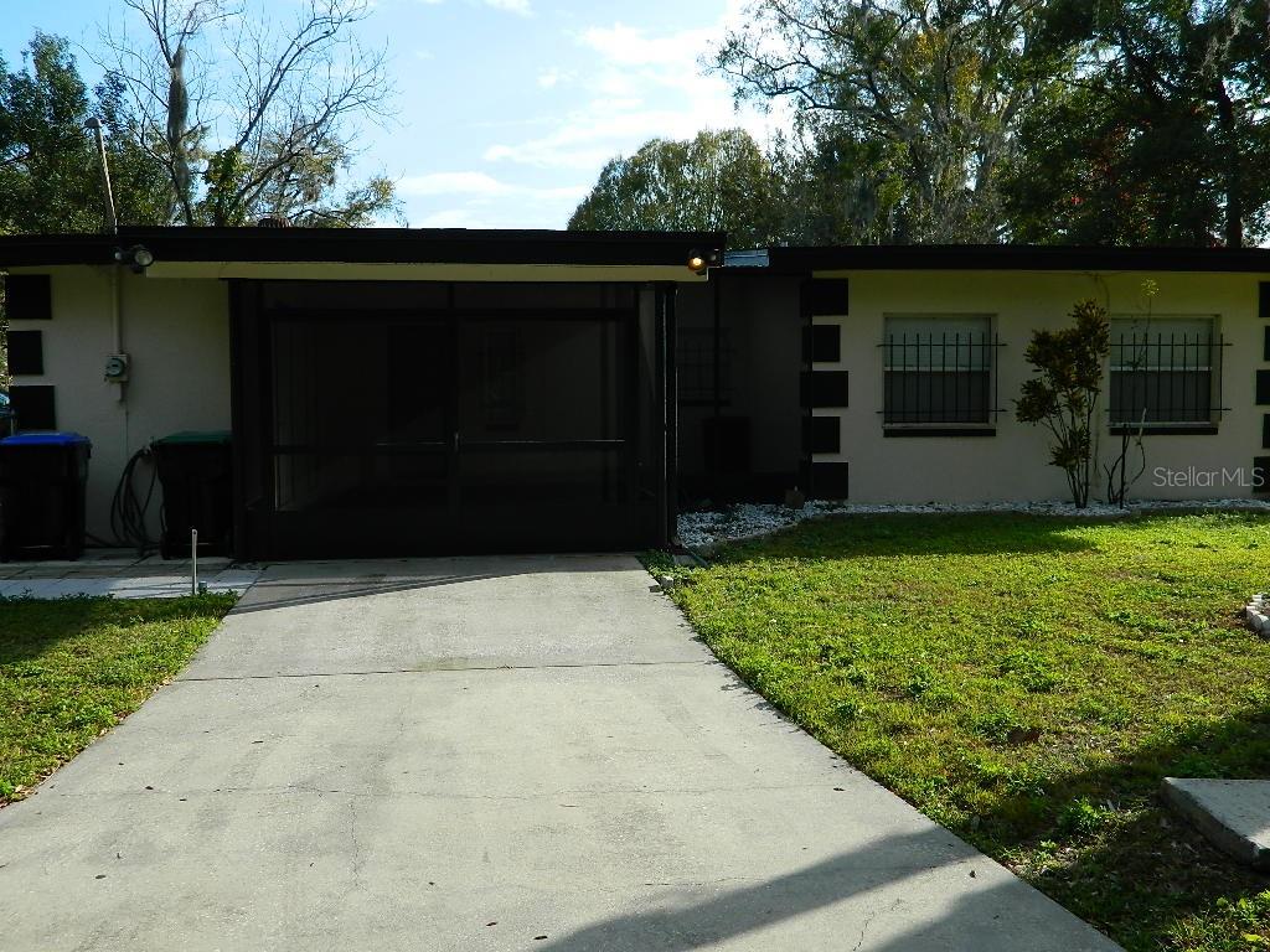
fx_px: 1284
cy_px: 476
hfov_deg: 52.6
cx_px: 635
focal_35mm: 35
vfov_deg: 40.7
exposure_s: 1/640
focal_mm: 6.2
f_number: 3.3
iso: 80
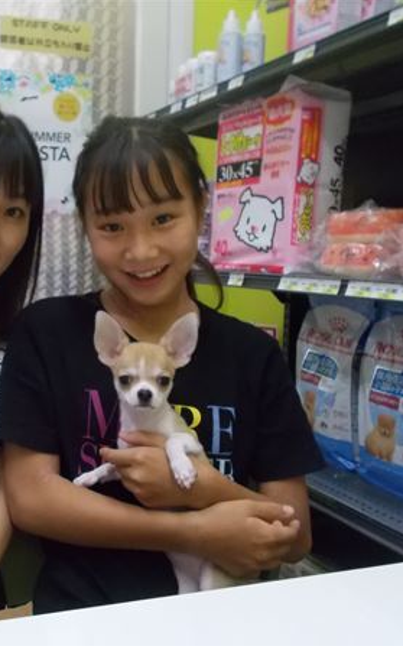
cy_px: 324
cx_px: 30
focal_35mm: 37
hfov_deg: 32.5
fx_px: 651
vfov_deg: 52.8
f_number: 3.2
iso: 500
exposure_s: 1/125
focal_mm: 4.6
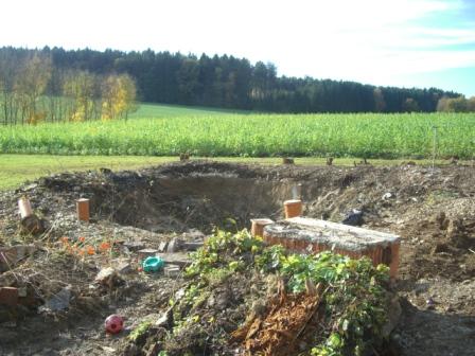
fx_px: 521
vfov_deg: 37.7
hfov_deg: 49.0
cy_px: 178
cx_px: 238
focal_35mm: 38
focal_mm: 7.9
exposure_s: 1/320
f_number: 2.8
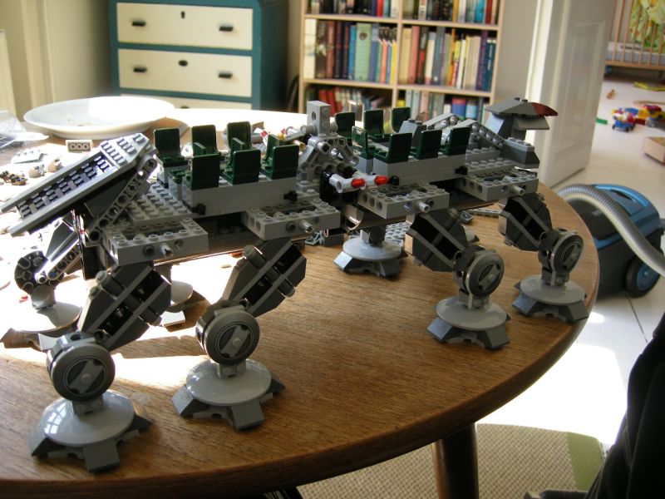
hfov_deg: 51.4
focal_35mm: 36
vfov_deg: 39.7
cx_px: 332
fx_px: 692
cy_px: 250
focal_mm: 7.5
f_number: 2.7
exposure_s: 1/60.2
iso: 75
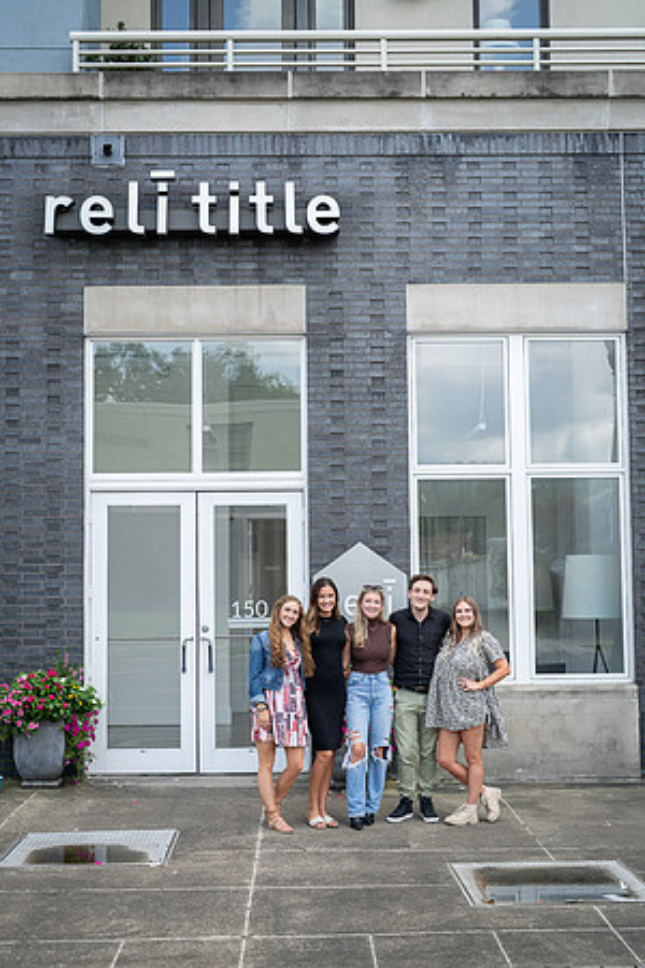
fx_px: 1344
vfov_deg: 39.6
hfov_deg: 27.0
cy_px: 484
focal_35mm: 50
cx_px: 322
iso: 100
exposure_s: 1/160
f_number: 4
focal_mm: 50
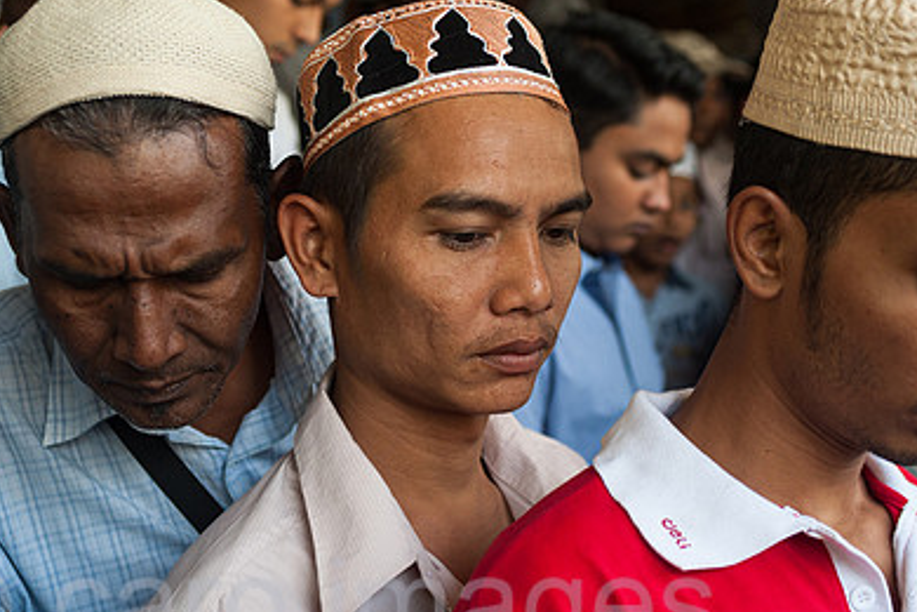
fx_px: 1324
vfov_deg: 26.0
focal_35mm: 52
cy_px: 292
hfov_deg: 38.1
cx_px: 513
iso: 720
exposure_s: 1/500
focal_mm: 35
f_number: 3.2
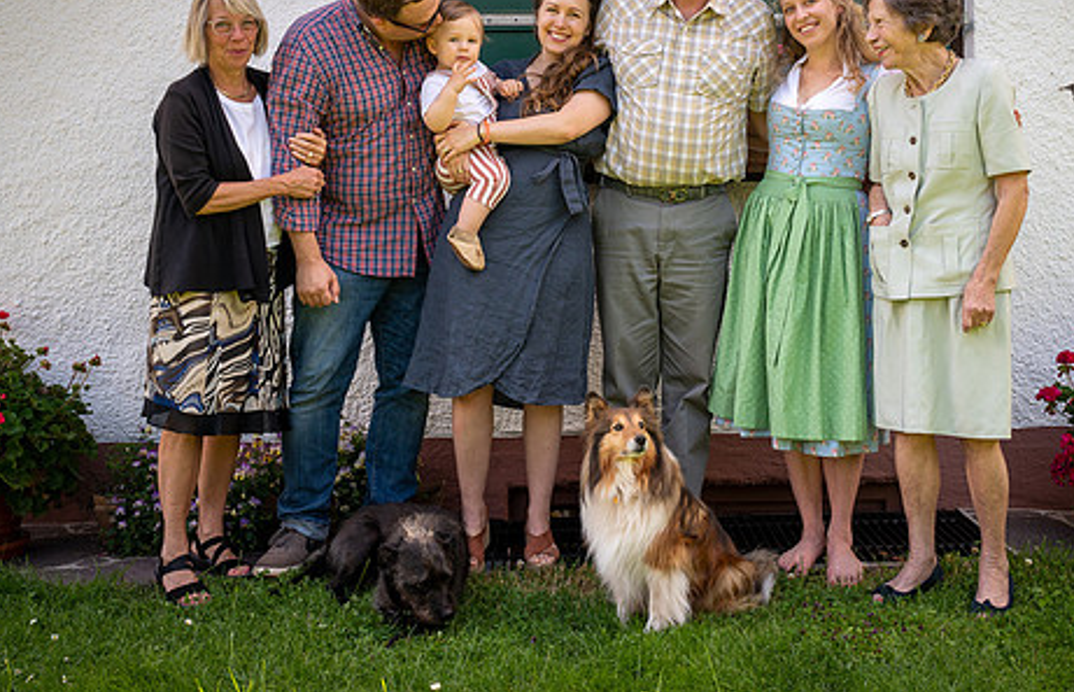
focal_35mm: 47
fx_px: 1388
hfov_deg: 42.2
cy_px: 206
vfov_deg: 27.7
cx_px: 622
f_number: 9
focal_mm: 33
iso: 250
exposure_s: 1/200
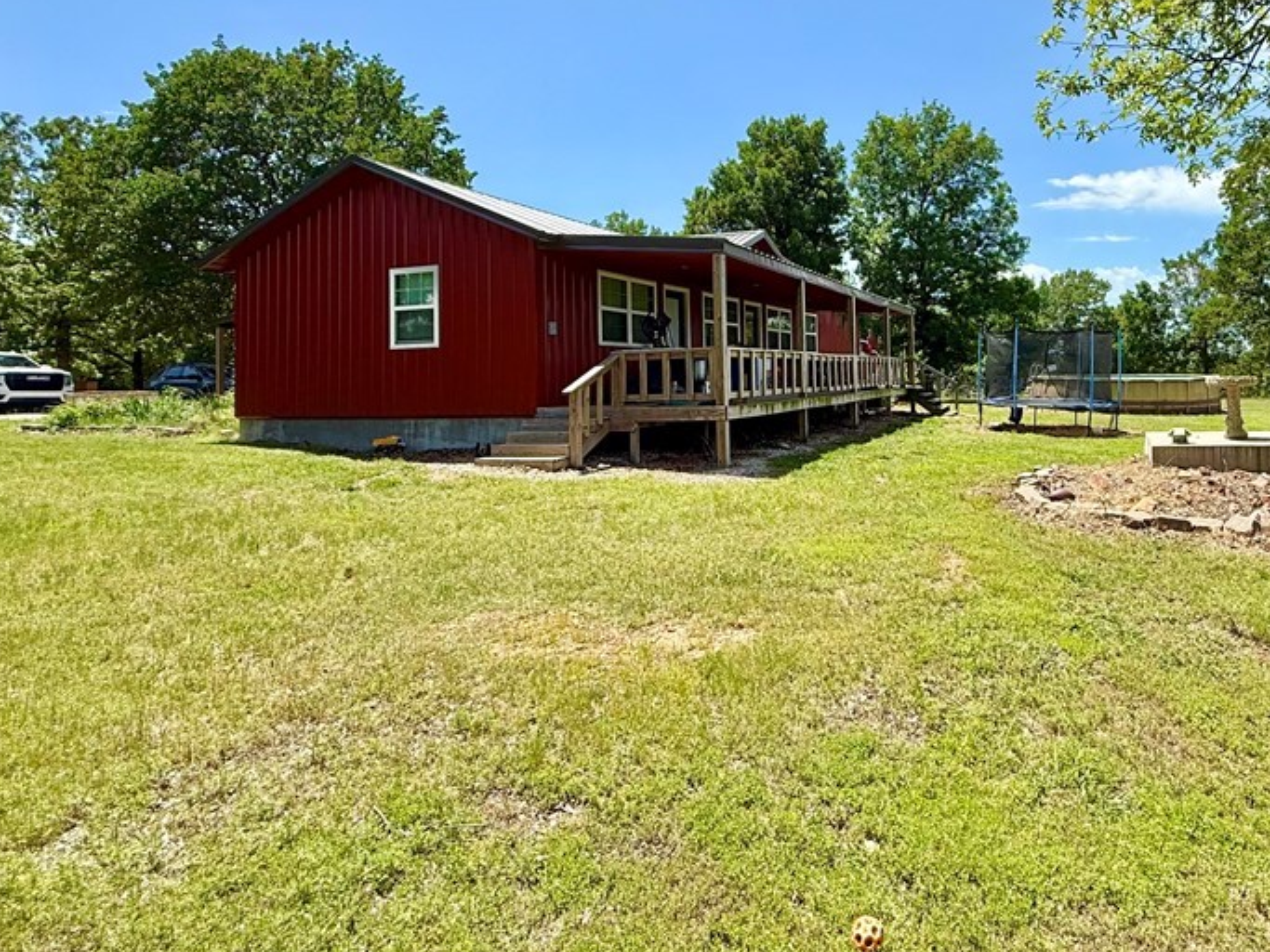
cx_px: 833
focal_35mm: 21
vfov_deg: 62.4
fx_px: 770
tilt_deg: +2.2
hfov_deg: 76.8
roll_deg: +1.6
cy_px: 346
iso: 50
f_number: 2.2
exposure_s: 1/1497
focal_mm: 2.22
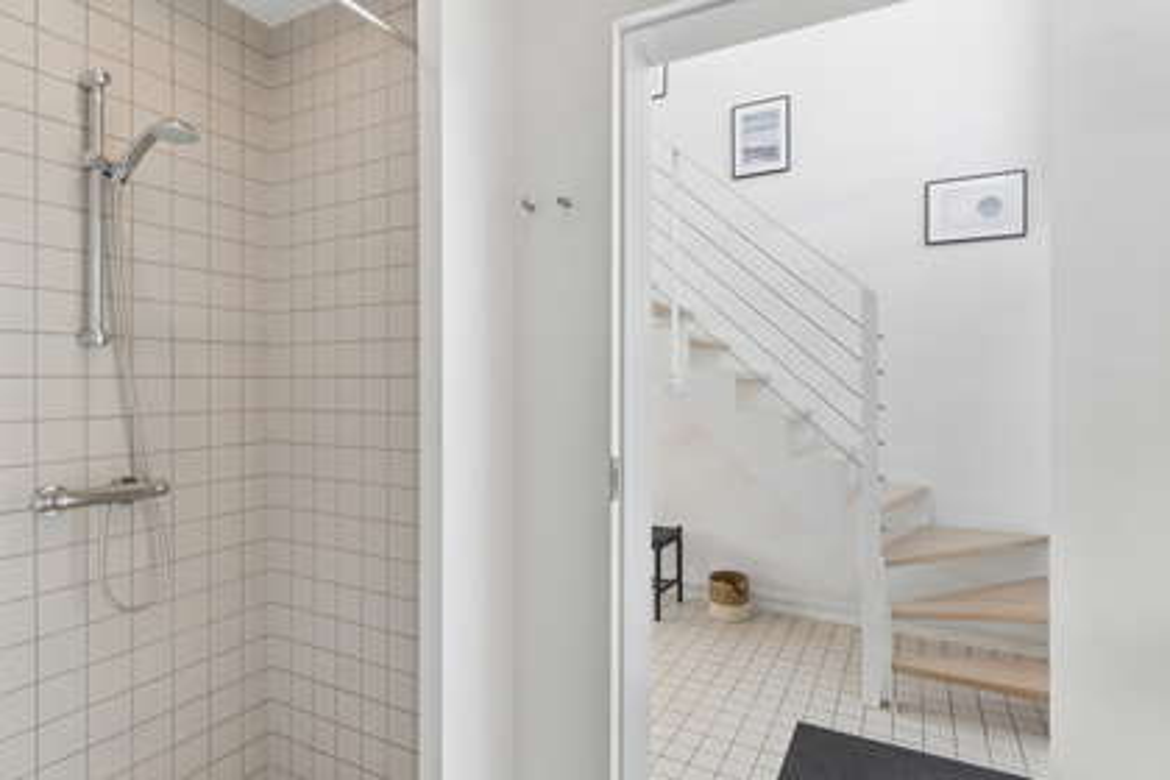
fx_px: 585
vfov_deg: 67.4
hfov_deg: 90.0
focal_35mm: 18
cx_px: 585
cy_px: 390
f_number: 8
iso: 200
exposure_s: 1/25
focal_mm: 12
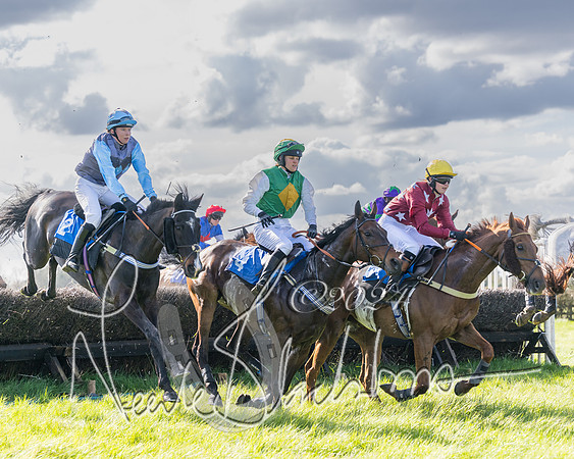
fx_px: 1639
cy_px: 231
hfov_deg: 19.9
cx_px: 295
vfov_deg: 15.9
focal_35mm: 96
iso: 400
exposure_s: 1/2000
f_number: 4
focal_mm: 85
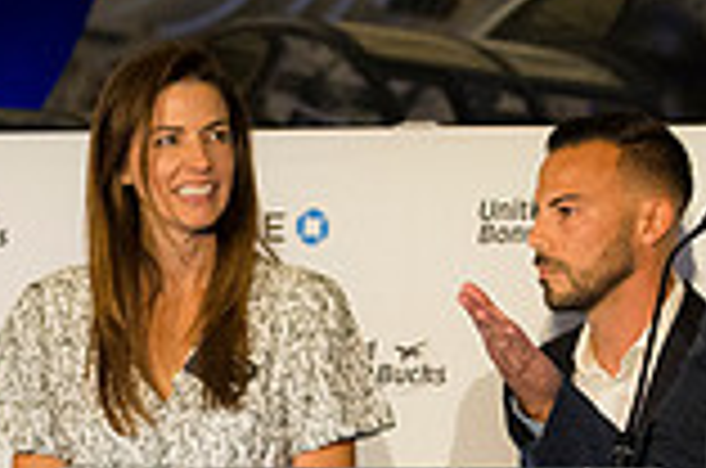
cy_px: 621
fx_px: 5656
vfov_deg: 4.7
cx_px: 733
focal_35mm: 289
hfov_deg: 7.1
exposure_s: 1/200
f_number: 2.8
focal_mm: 52
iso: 1100
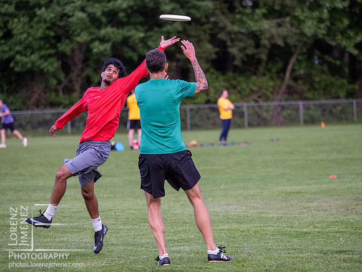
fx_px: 2769
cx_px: 192
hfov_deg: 7.5
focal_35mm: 265
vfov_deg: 5.6
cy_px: 138
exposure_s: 1/1000
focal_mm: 125
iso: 1600
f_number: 2.8
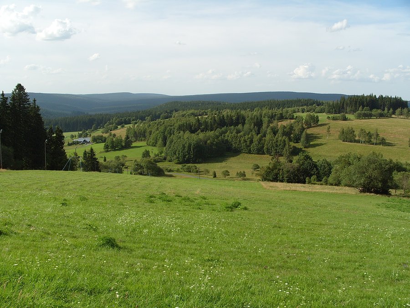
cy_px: 154
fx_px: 415
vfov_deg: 40.7
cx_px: 205
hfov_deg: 52.6
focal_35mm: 35
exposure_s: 1/350
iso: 80
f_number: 6.3
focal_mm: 7.8
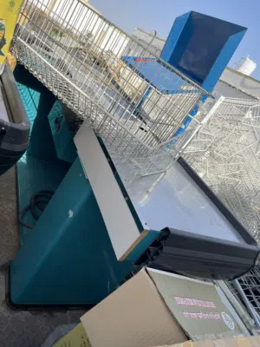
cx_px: 130
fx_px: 250
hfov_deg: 54.9
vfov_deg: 69.4
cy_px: 174
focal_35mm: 25
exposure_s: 1/2786
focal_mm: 5.1
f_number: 1.6
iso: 32
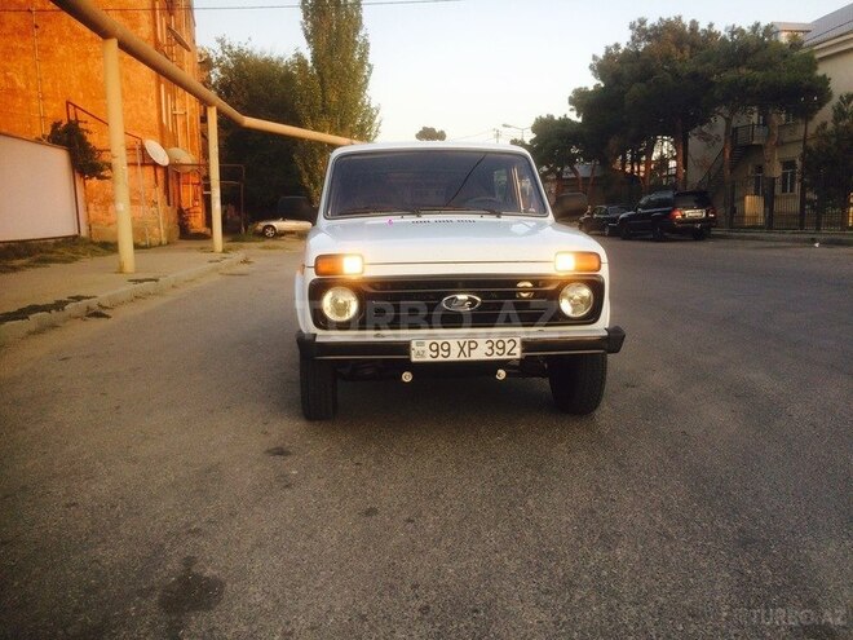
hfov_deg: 61.7
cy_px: 320
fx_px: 715
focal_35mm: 29
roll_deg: -1.2
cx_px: 426
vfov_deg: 48.2
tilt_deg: -8.2
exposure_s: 1/100
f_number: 2.2
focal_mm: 4.15
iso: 40
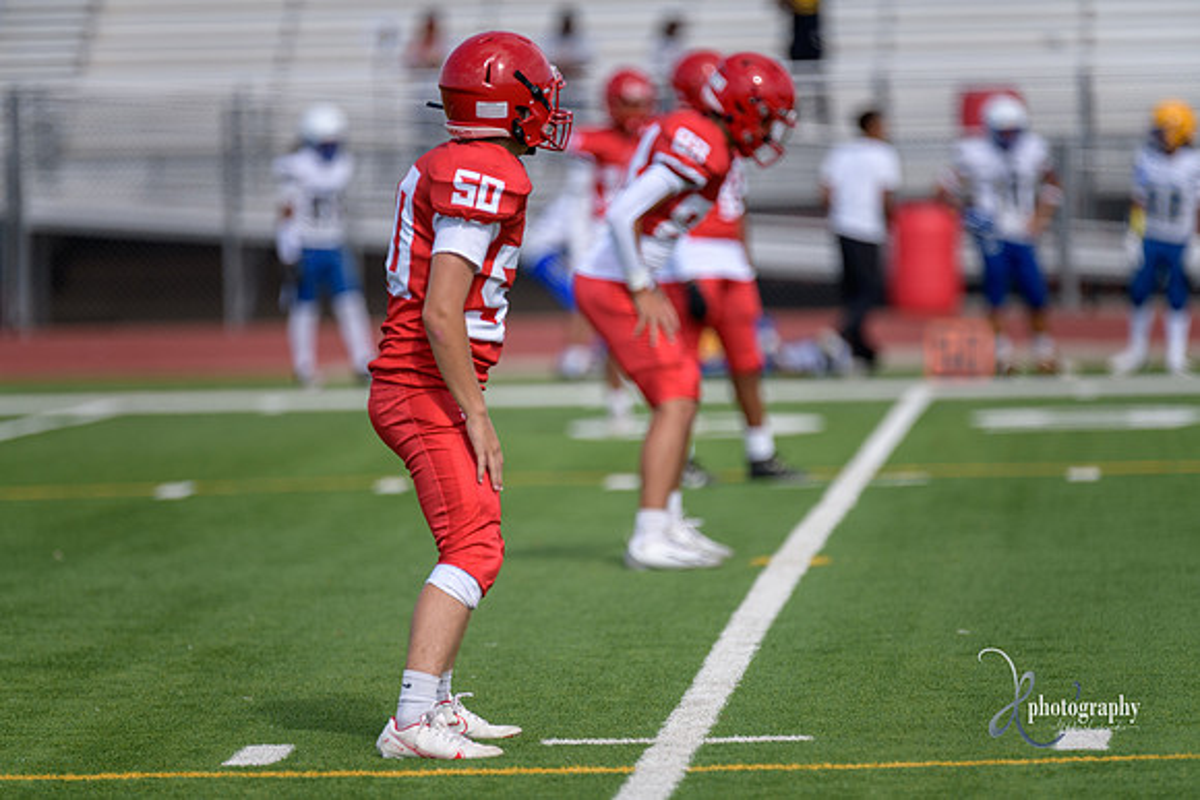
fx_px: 10002
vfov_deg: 4.6
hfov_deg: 6.9
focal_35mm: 300
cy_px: 400
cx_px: 600
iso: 200
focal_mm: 300
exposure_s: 1/3200
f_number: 2.8
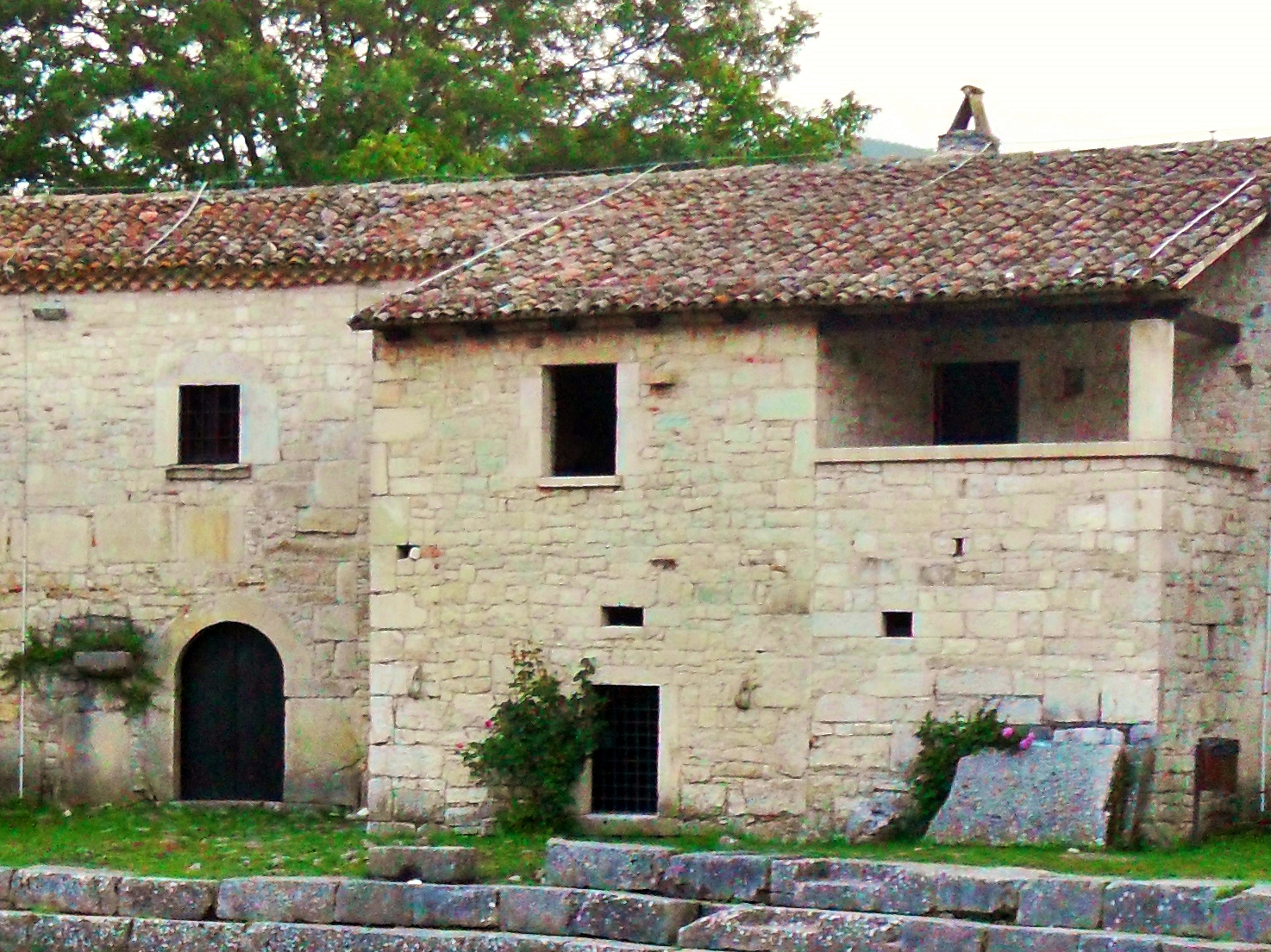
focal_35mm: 95
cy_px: 1135
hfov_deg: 20.0
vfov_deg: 15.0
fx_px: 3488
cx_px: -29
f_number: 3
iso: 200
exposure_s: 1/30
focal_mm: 6.3
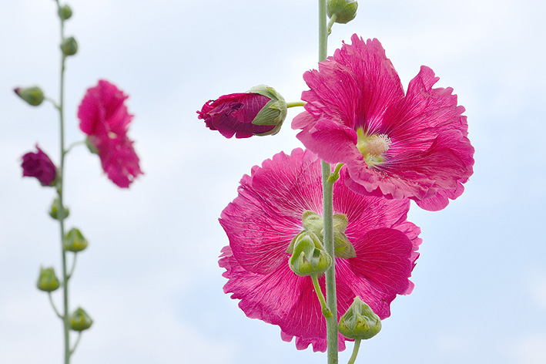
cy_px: 182
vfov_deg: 16.1
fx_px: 1289
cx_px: 273
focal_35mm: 85
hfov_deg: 23.9
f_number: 9
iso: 320
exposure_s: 1/1250
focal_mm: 85
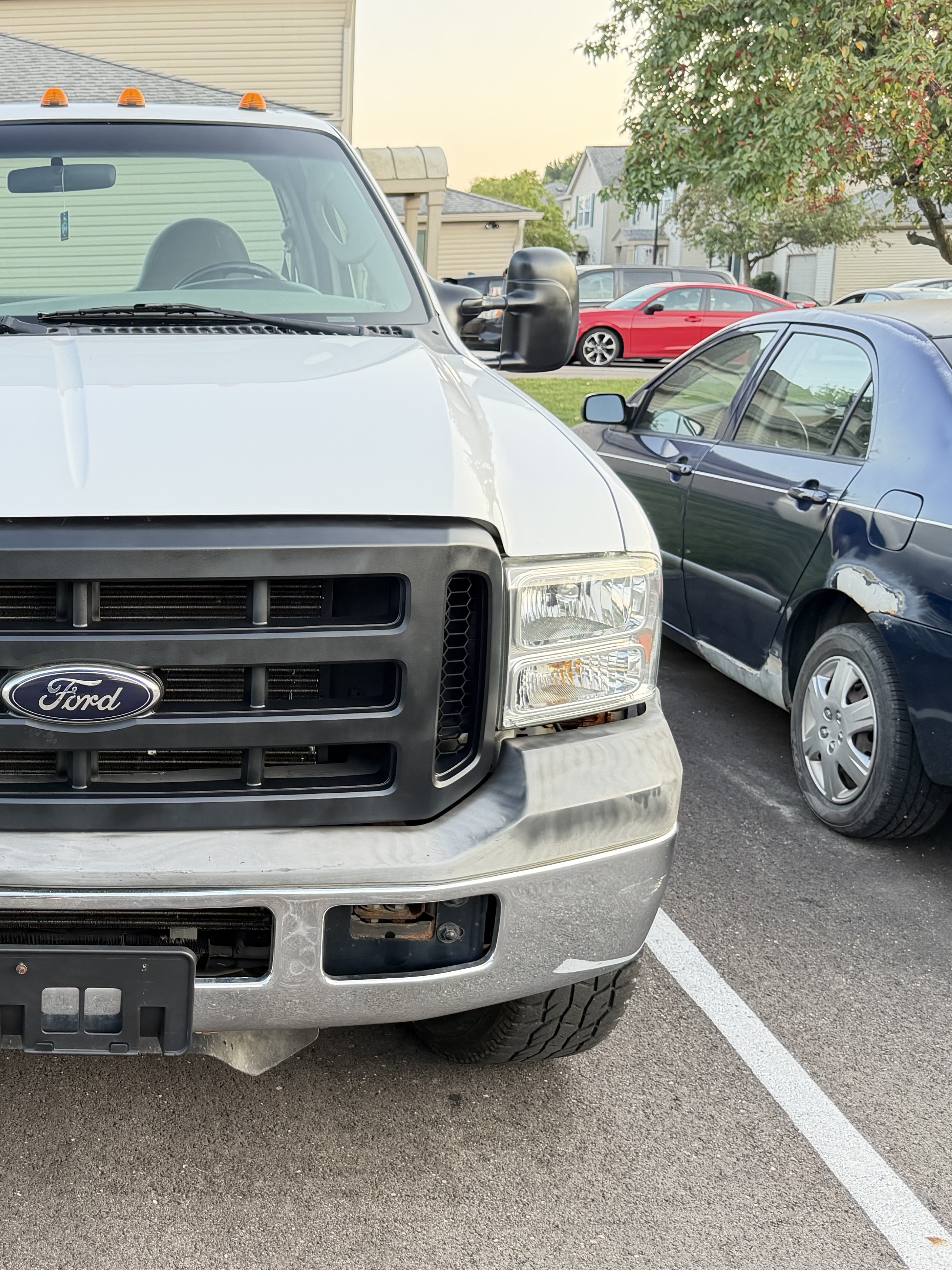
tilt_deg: -11.2
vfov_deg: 46.8
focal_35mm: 40
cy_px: 597
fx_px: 1467
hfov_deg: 33.1
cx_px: 9
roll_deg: +1.4
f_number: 1.78
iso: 200
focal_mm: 6.76
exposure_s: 1/201
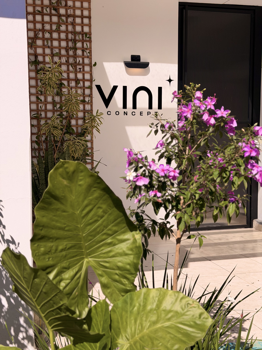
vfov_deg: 39.7
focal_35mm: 48
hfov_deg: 30.3
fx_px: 484
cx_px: 131
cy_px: 175
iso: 64
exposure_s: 1/11364
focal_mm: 6.76
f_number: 1.78
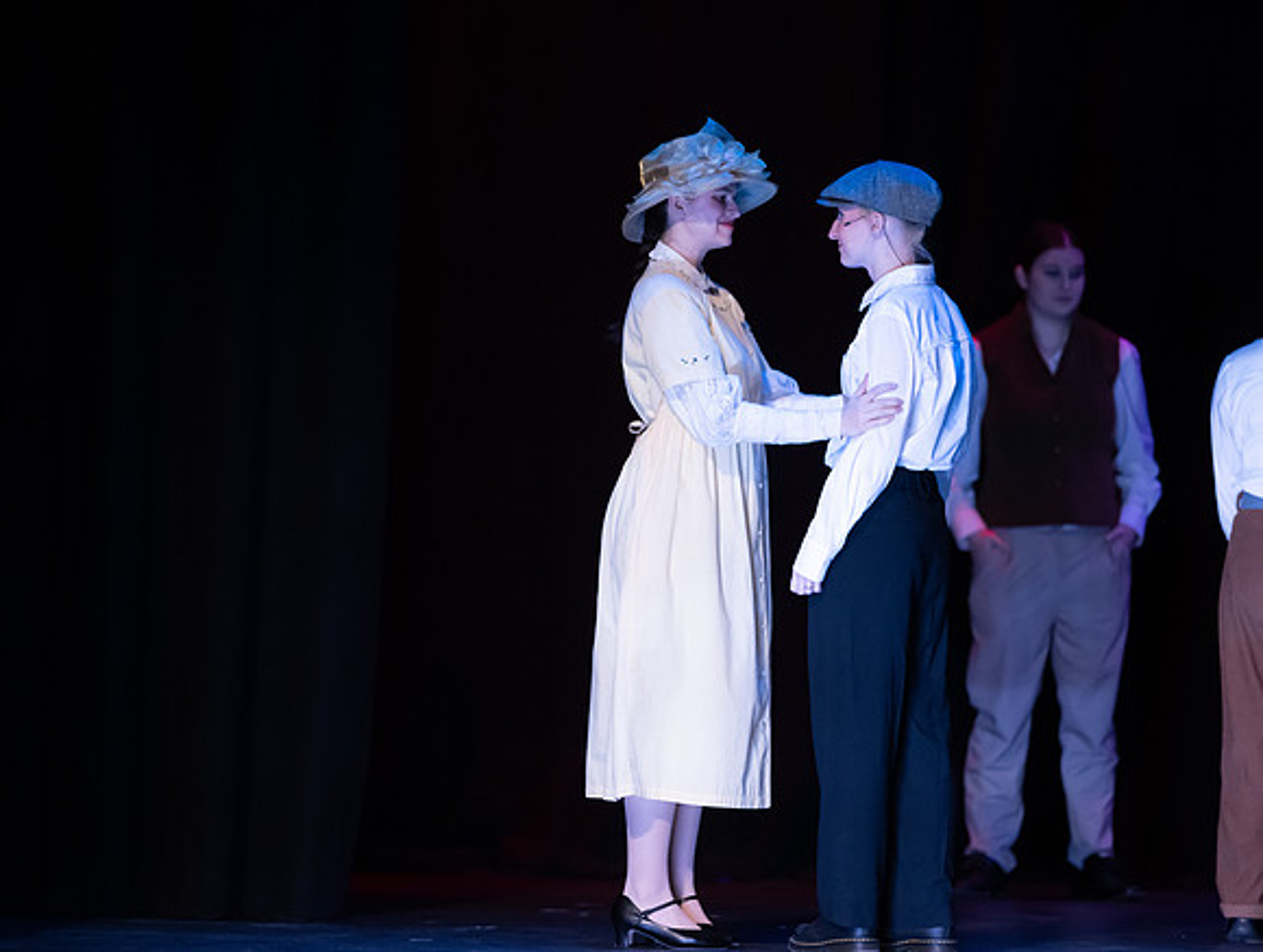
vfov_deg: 4.5
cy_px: 476
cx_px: 632
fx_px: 12134
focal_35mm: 332
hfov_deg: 6.0
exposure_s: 1/400
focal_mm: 300
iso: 5000
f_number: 2.8
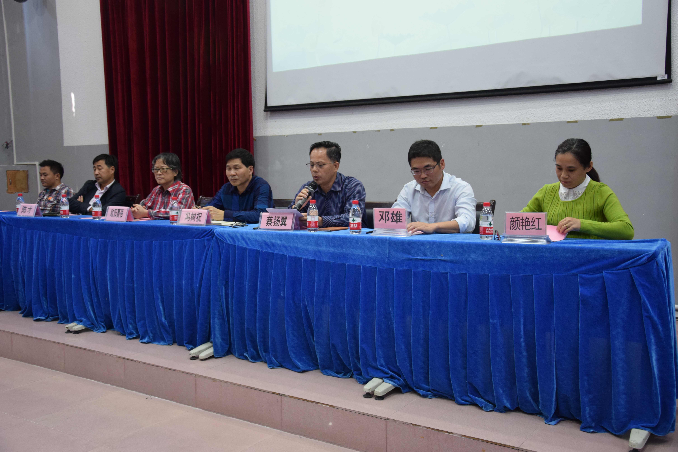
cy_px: 226
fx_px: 678
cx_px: 339
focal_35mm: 36
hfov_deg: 53.1
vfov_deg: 36.9
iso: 1400
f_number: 3.8
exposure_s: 1/60
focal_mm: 24
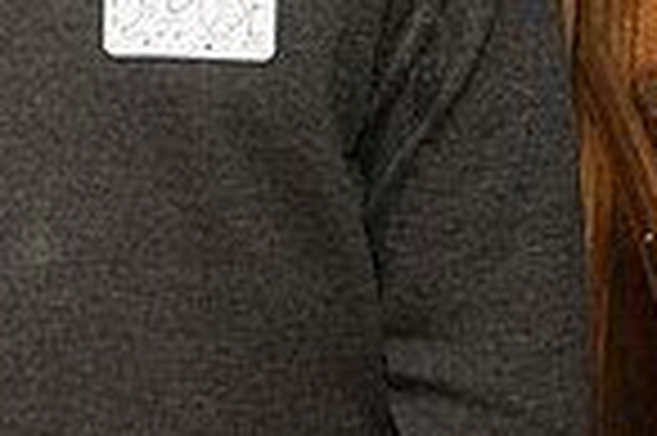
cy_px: -104
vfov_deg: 11.3
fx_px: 2151
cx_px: -209
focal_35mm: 118
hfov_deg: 16.4
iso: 1000
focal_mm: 24
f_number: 4
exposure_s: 1/320
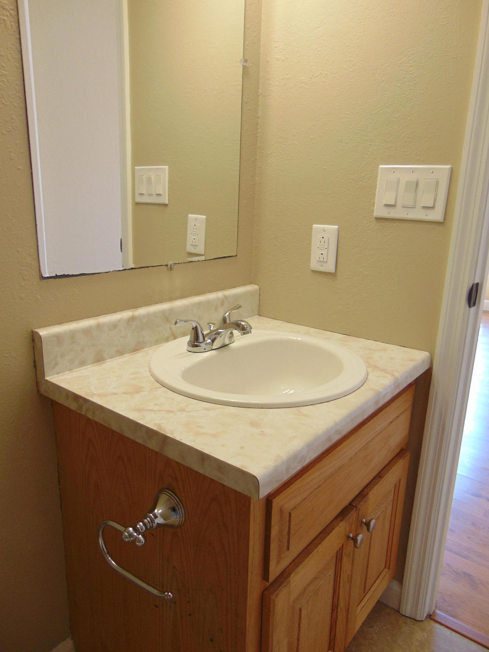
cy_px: 326
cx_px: 244
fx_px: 471
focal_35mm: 25
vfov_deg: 69.4
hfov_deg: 54.9
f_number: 3
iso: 100
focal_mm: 4.5
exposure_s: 1/30
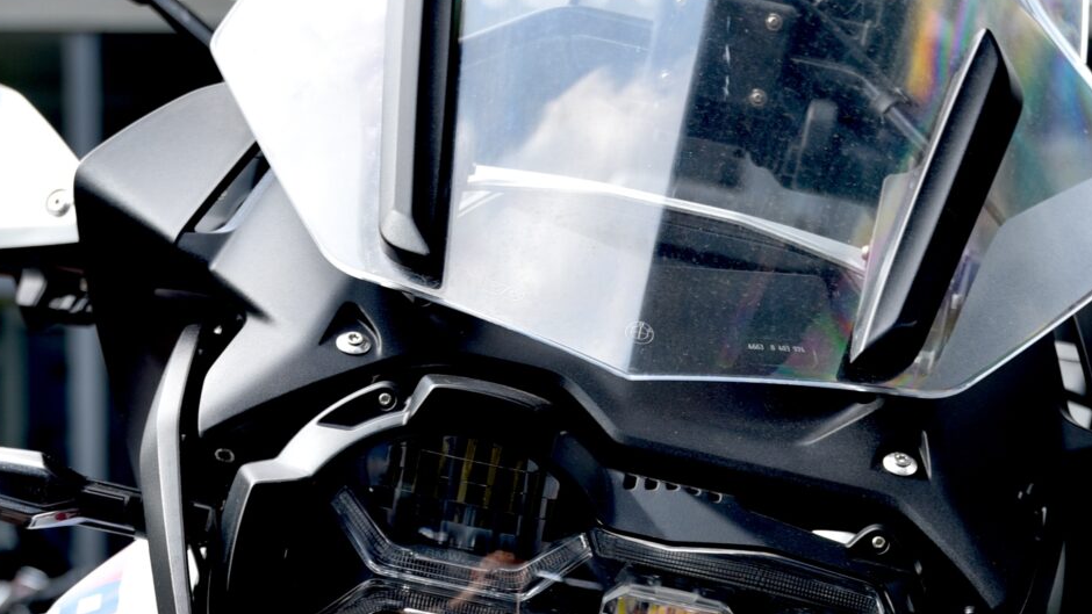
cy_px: 1172
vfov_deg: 8.5
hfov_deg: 15.7
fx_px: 3967
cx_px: 605
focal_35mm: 137
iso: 100
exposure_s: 1/100
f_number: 5
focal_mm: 48
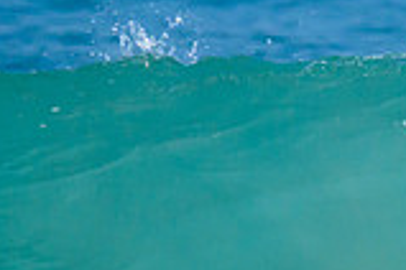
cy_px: 286
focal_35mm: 2782
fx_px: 31372
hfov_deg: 0.7
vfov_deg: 0.5
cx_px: 679
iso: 1100
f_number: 8
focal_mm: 560
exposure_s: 1/2000
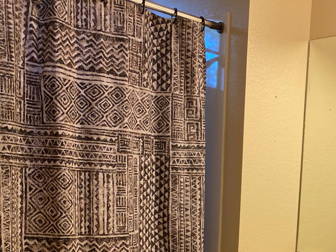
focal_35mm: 54
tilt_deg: -9.5
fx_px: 524
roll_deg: -5.1
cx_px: 335
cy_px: 258
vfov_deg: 25.5
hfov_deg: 32.7
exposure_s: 1/60
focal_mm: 4.25
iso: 80
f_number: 1.8
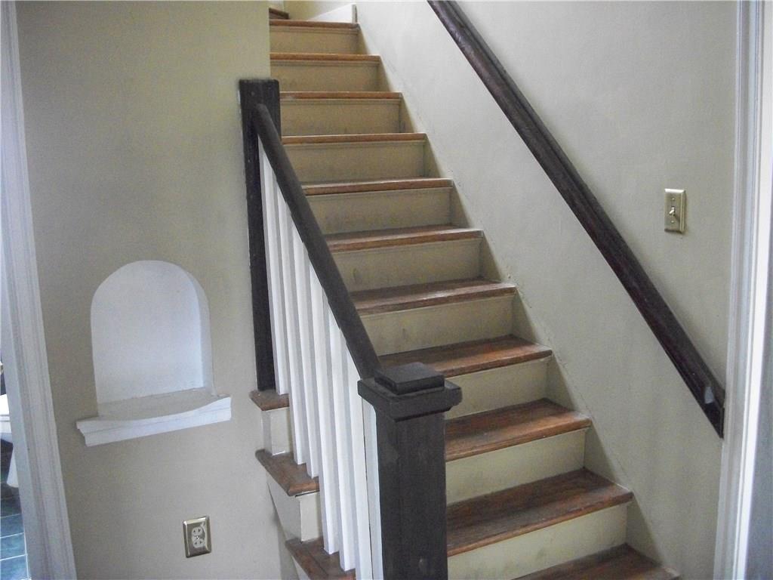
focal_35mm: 35
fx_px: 782
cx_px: 386
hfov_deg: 52.6
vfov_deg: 40.7
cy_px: 290
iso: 640
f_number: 3.1
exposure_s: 1/15
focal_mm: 6.3
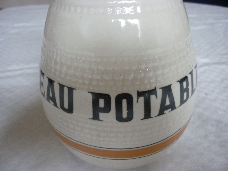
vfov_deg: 42.9
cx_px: 114
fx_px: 217
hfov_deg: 55.4
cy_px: 86
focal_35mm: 33
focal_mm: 5.5
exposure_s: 1/30
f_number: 2.8
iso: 250
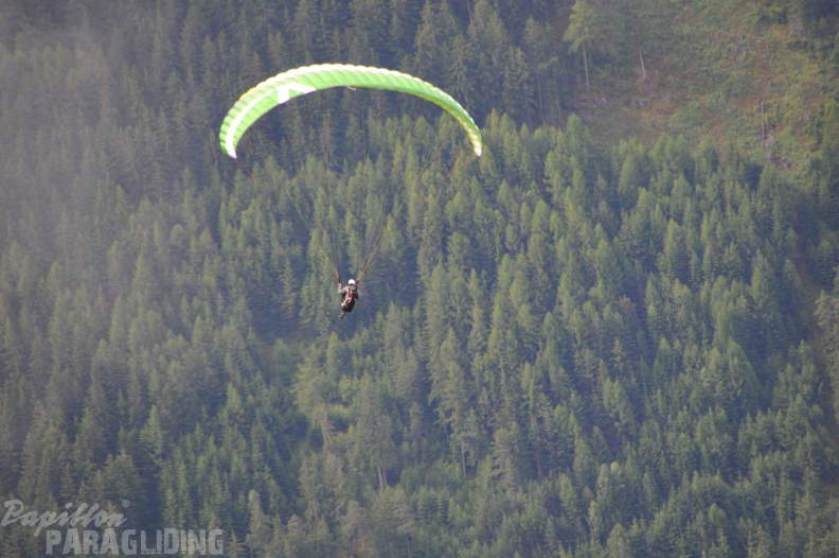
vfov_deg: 3.4
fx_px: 9427
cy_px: 279
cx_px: 420
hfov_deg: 5.1
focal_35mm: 405
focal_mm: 270
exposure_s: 1/125
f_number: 6.3
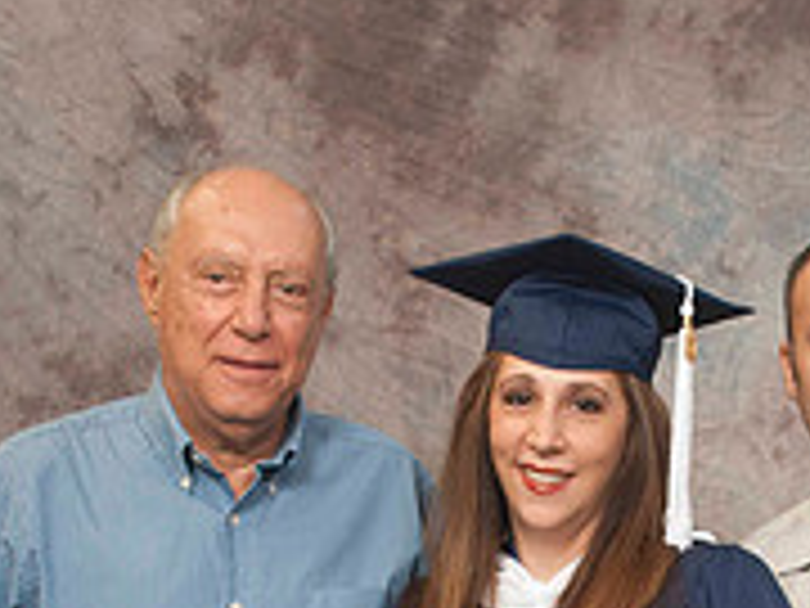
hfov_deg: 15.6
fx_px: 2948
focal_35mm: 126
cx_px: 547
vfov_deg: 11.5
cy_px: 788
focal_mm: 35
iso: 200
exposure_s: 1/125
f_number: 5.6
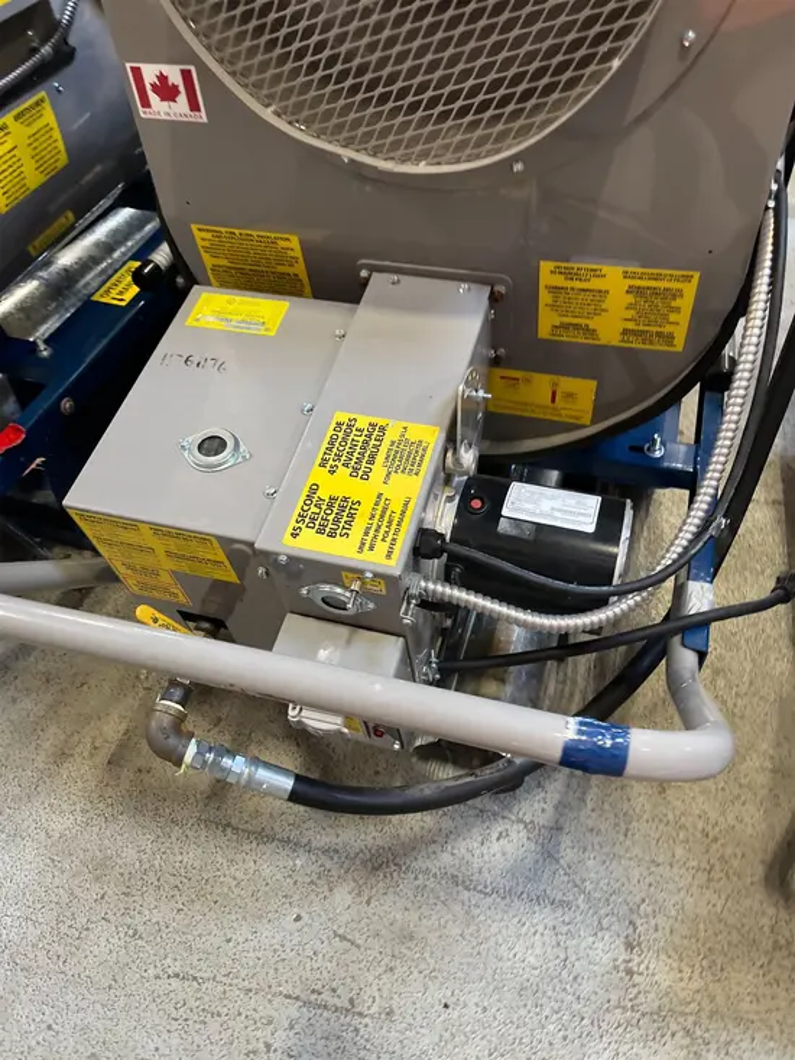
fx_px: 796
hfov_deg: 53.1
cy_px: 530
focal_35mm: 26
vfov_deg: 67.3
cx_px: 398
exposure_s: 1/60
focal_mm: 5.1
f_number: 1.6
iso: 250
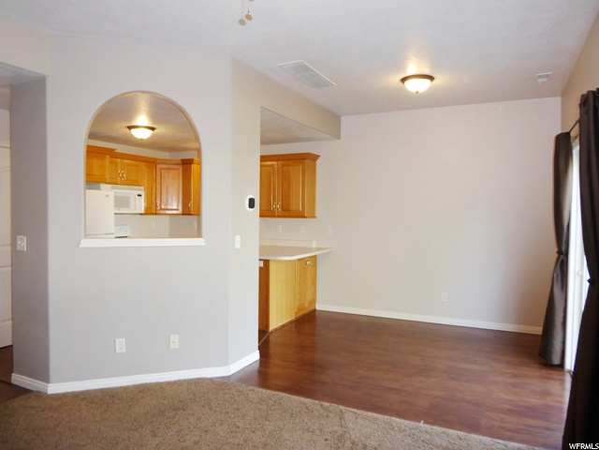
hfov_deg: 69.4
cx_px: 300
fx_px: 433
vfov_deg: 54.9
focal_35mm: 25
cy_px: 225
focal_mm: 4.3
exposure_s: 1/60
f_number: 3.3
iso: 320
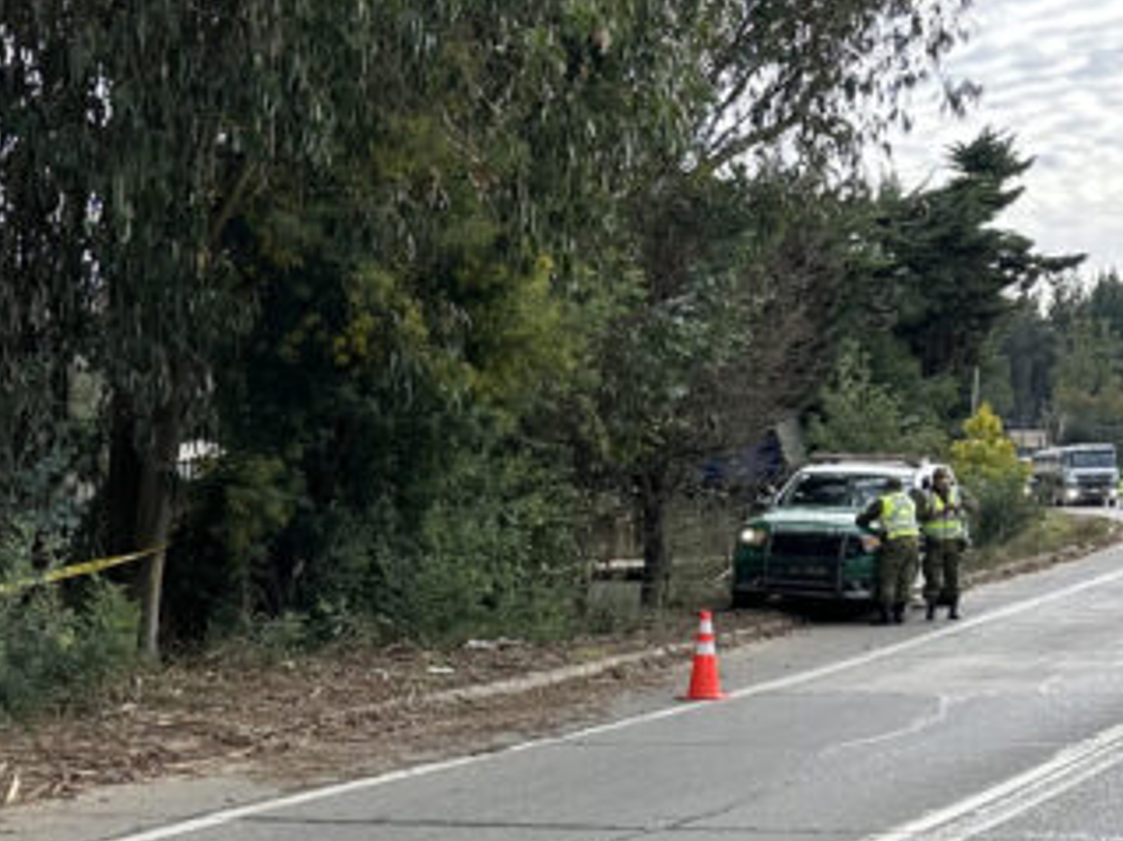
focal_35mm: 77
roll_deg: -0.7
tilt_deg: -7.0
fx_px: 2497
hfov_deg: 24.5
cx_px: 81
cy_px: 837
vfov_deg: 18.6
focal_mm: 6.86
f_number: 1.78
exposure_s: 1/971
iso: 80
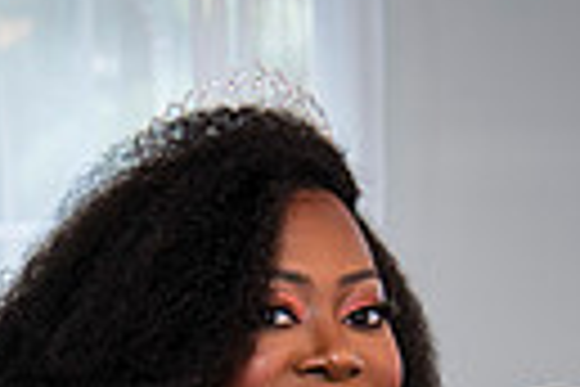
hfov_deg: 9.2
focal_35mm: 224
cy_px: 835
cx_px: 126
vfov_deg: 5.9
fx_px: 3609
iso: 640
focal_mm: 50
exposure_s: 1/125
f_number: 3.5
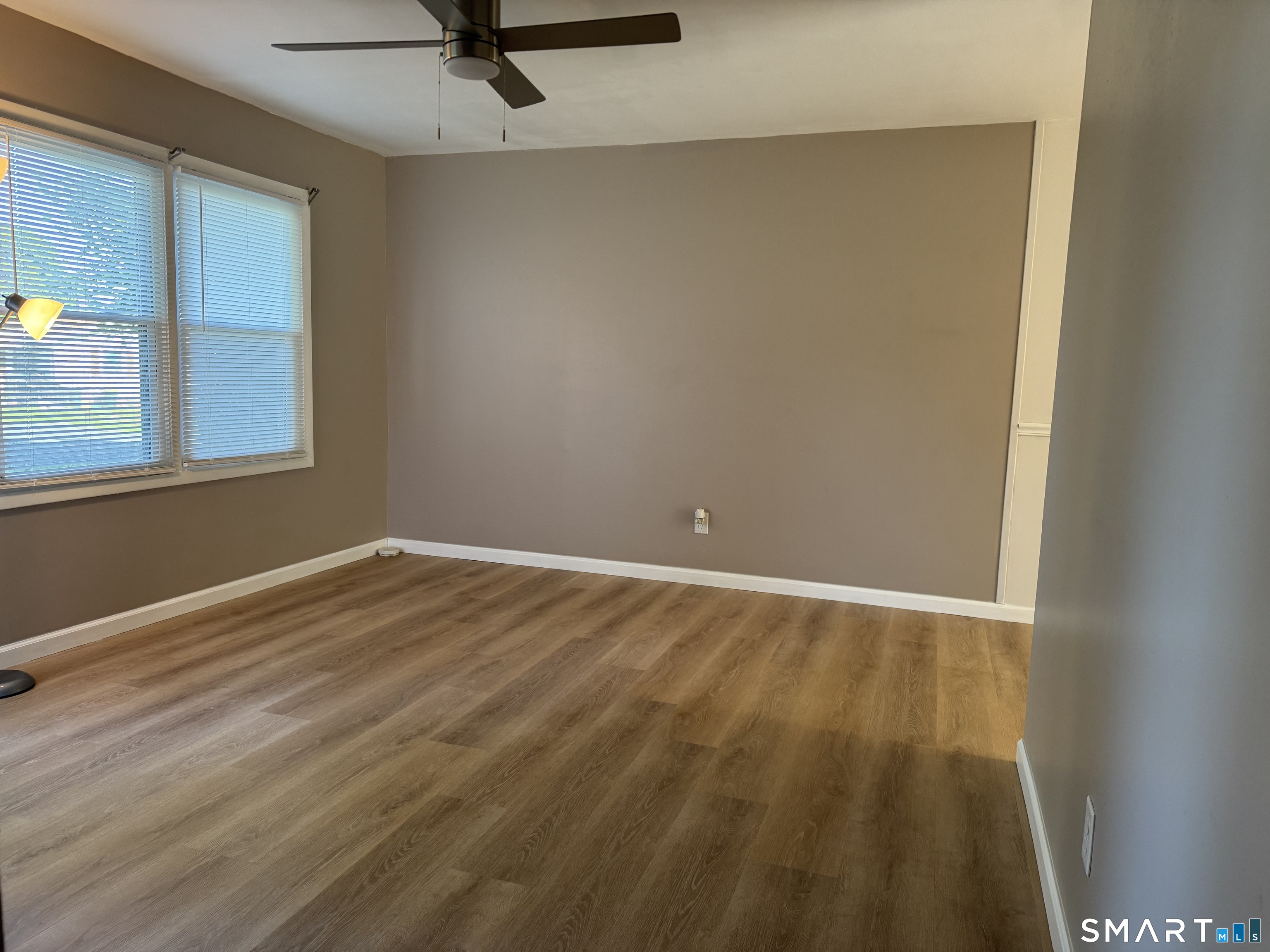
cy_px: 476
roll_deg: -2.0
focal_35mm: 24
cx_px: 635
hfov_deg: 71.6
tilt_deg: -7.6
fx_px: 881
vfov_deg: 56.8
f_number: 1.78
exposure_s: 1/120
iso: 200
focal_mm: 6.76
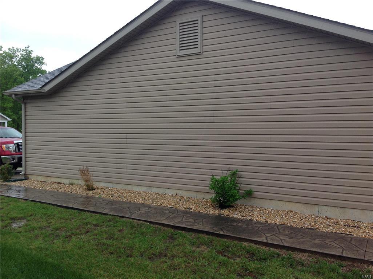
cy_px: 140
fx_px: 377
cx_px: 186
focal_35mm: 35
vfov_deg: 40.6
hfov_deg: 52.7
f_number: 2.4
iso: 50
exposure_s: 1/133
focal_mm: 4.28
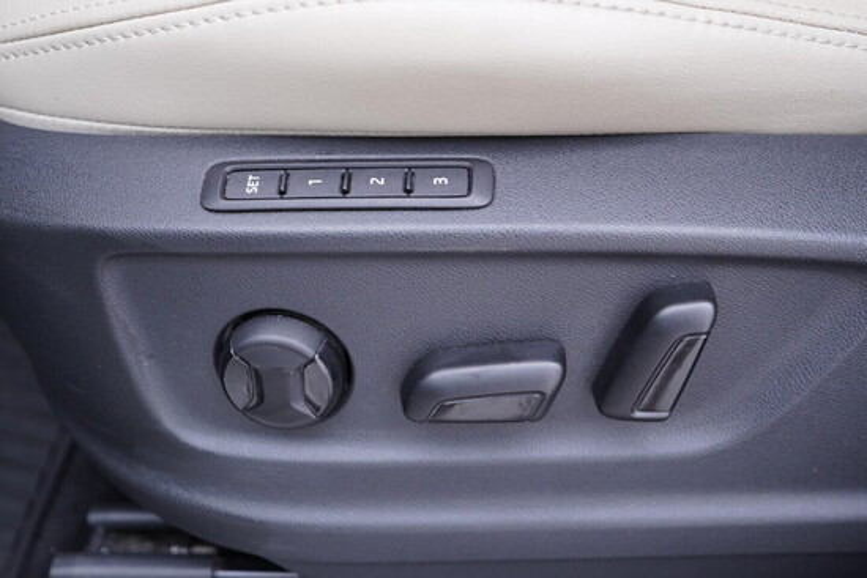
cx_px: 434
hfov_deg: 53.1
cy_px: 289
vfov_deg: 36.9
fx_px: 867
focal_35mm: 36
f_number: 2.8
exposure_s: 1/40
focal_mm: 24
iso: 320
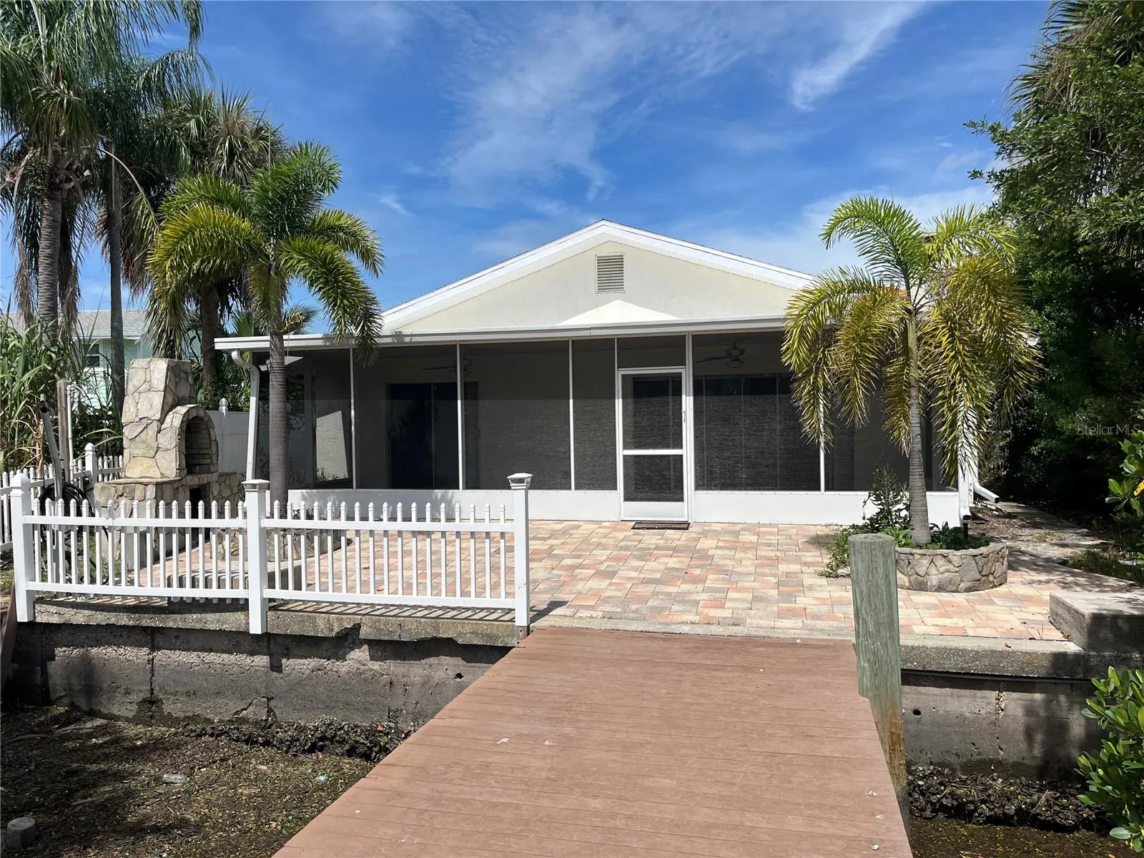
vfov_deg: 53.1
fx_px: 859
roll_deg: +2.0
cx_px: 572
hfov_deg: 67.3
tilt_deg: +0.4
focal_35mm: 26
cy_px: 429
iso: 50
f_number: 1.6
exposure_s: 1/6173
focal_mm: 5.1
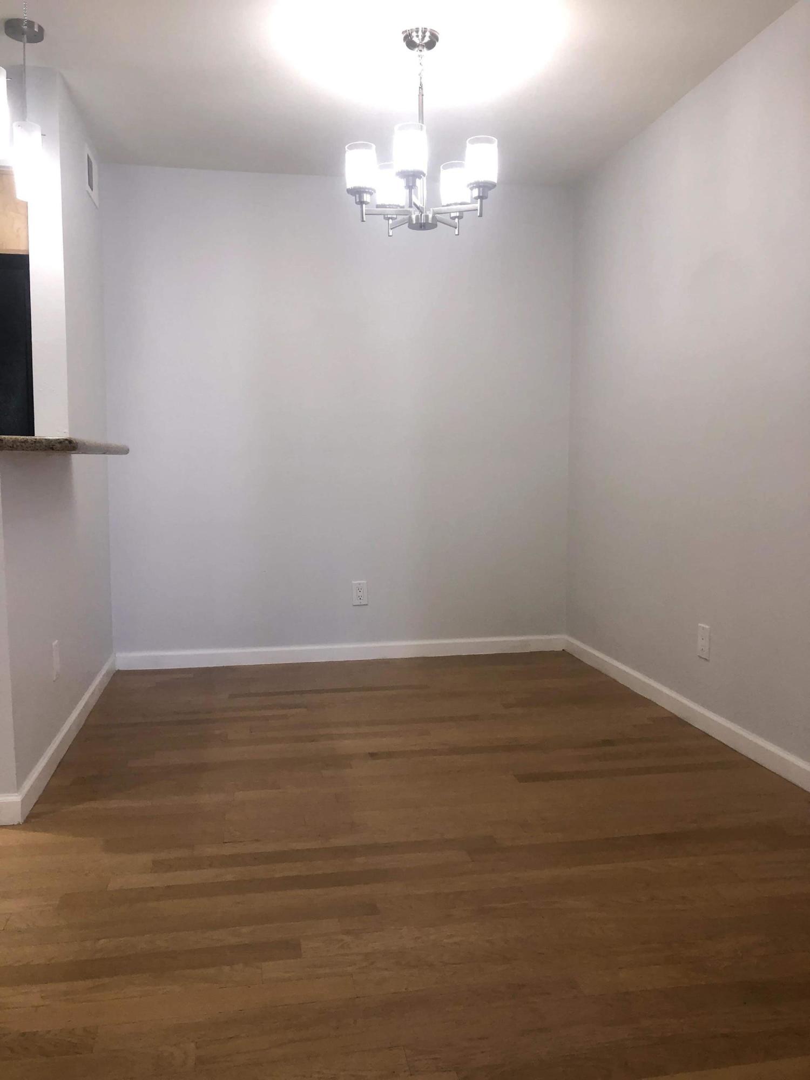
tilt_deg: -4.2
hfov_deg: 49.7
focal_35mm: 28
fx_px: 874
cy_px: 540
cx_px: 405
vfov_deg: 63.4
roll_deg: +0.1
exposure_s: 1/120
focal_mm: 3.99
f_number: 1.8
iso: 160
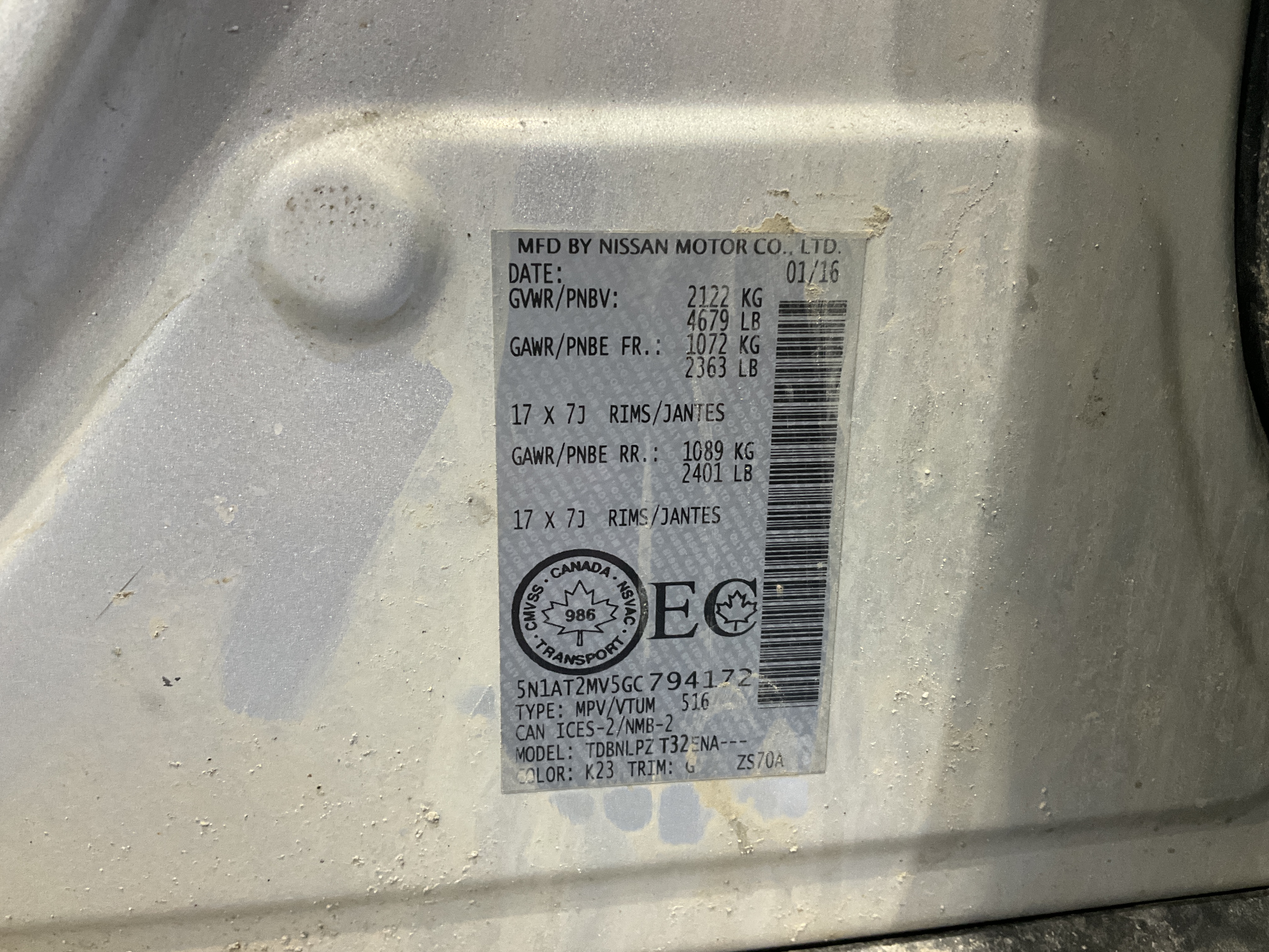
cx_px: 634
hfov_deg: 61.7
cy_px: 476
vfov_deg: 48.2
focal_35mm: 29
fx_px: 1063
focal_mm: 3
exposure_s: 1/60
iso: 160
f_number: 1.8
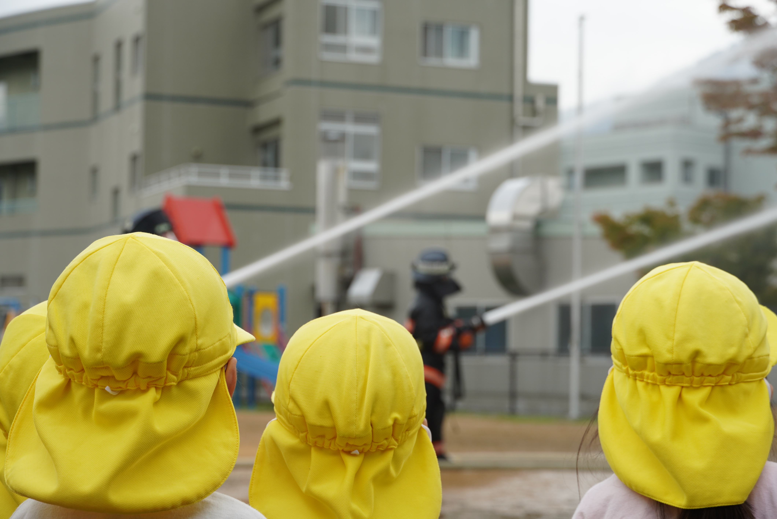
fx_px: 1814
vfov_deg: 16.3
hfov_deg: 24.2
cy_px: 260
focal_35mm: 84
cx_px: 388
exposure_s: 1/160
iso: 125
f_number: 5.6
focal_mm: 56
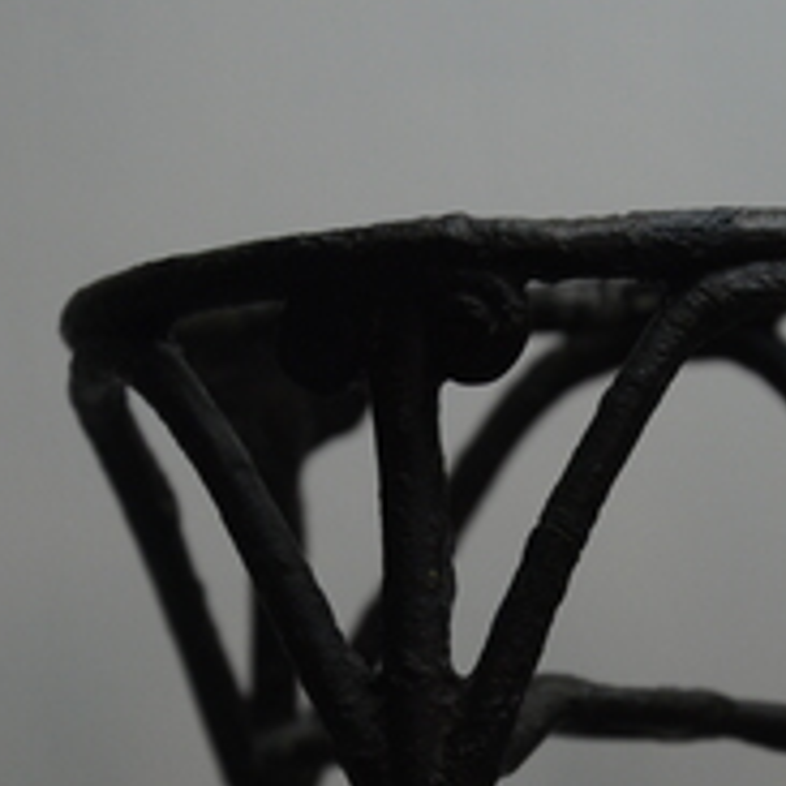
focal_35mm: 214
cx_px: 455
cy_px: 561
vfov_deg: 8.2
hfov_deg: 8.2
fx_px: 5497
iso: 1000
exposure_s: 1/125
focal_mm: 70
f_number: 5.3
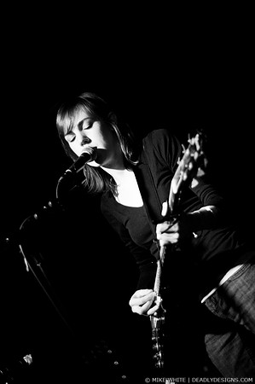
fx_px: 799
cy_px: 192
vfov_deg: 27.0
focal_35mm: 75
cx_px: 128
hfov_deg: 18.1
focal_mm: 50
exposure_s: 1/80
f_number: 1.8
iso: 1000
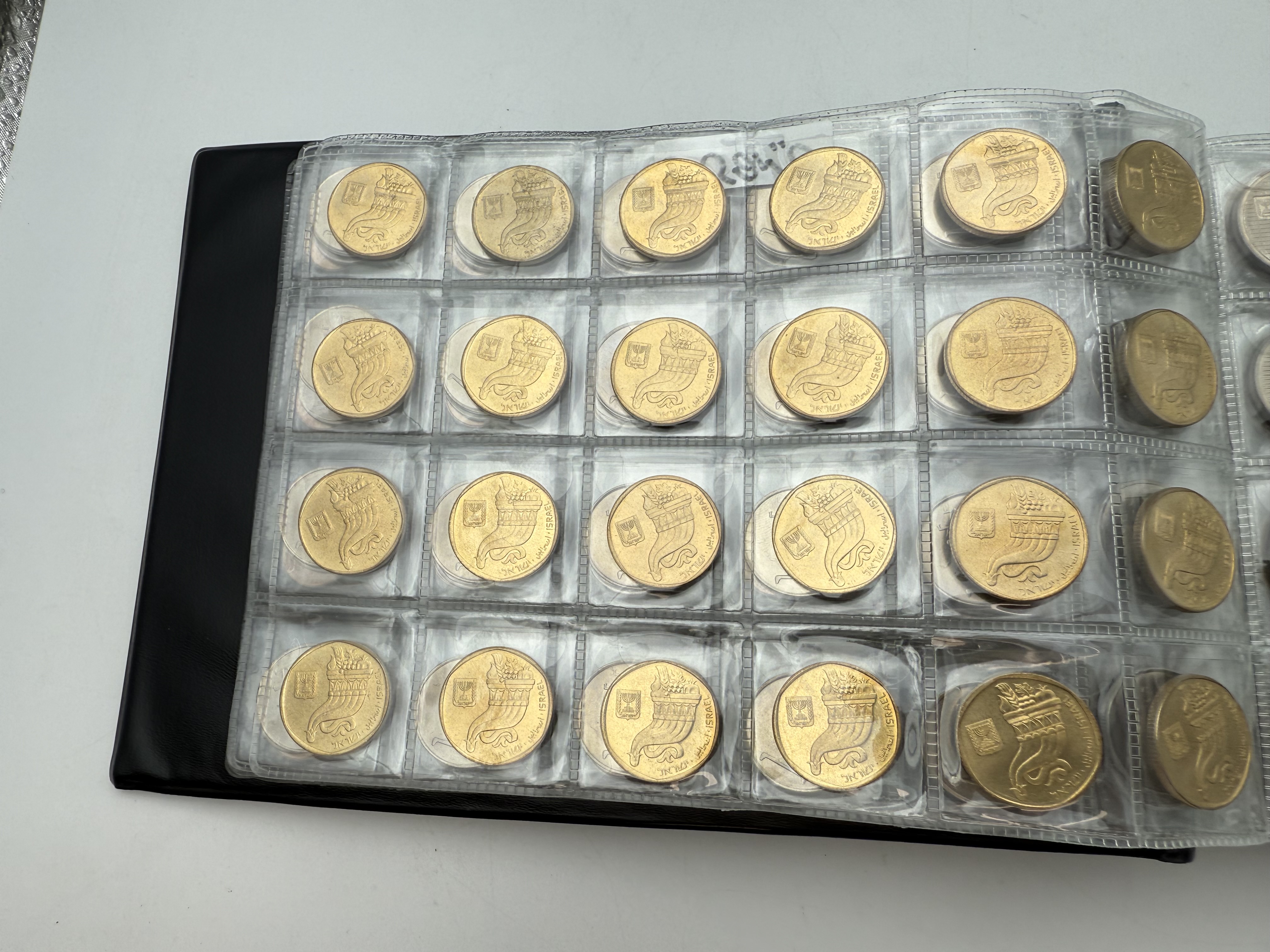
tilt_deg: -79.3
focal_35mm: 24
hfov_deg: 71.6
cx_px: 635
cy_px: 476
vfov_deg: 56.8
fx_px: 881
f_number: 2.2
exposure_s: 1/294
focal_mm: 2.22
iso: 40
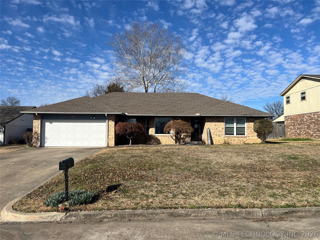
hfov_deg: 67.3
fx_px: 240
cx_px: 160
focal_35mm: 26
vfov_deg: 53.1
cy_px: 120
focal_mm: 5.1
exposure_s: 1/4651
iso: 50
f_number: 1.6
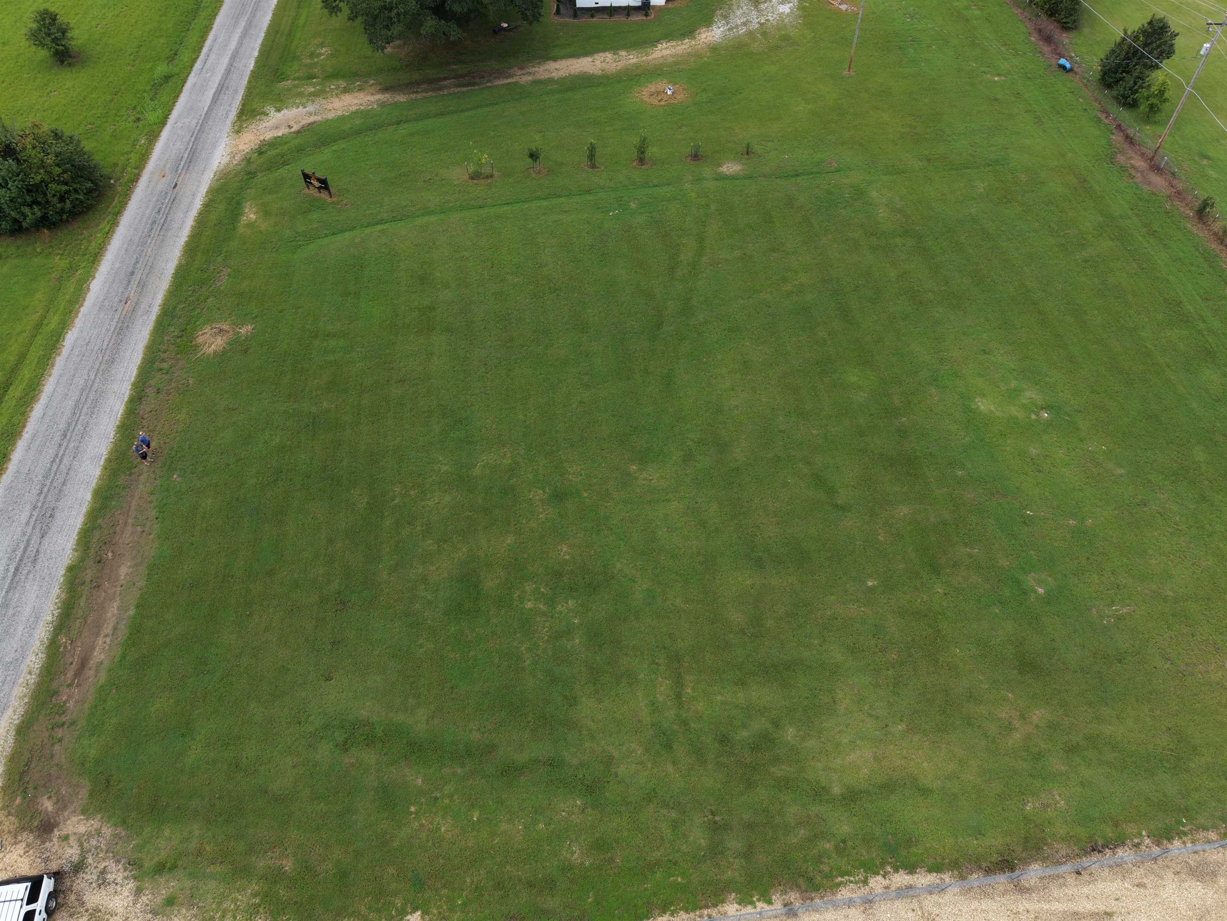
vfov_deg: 56.8
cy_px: 460
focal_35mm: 24
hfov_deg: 71.6
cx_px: 614
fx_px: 851
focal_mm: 8.67
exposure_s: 1/1250
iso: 100
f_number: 1.8
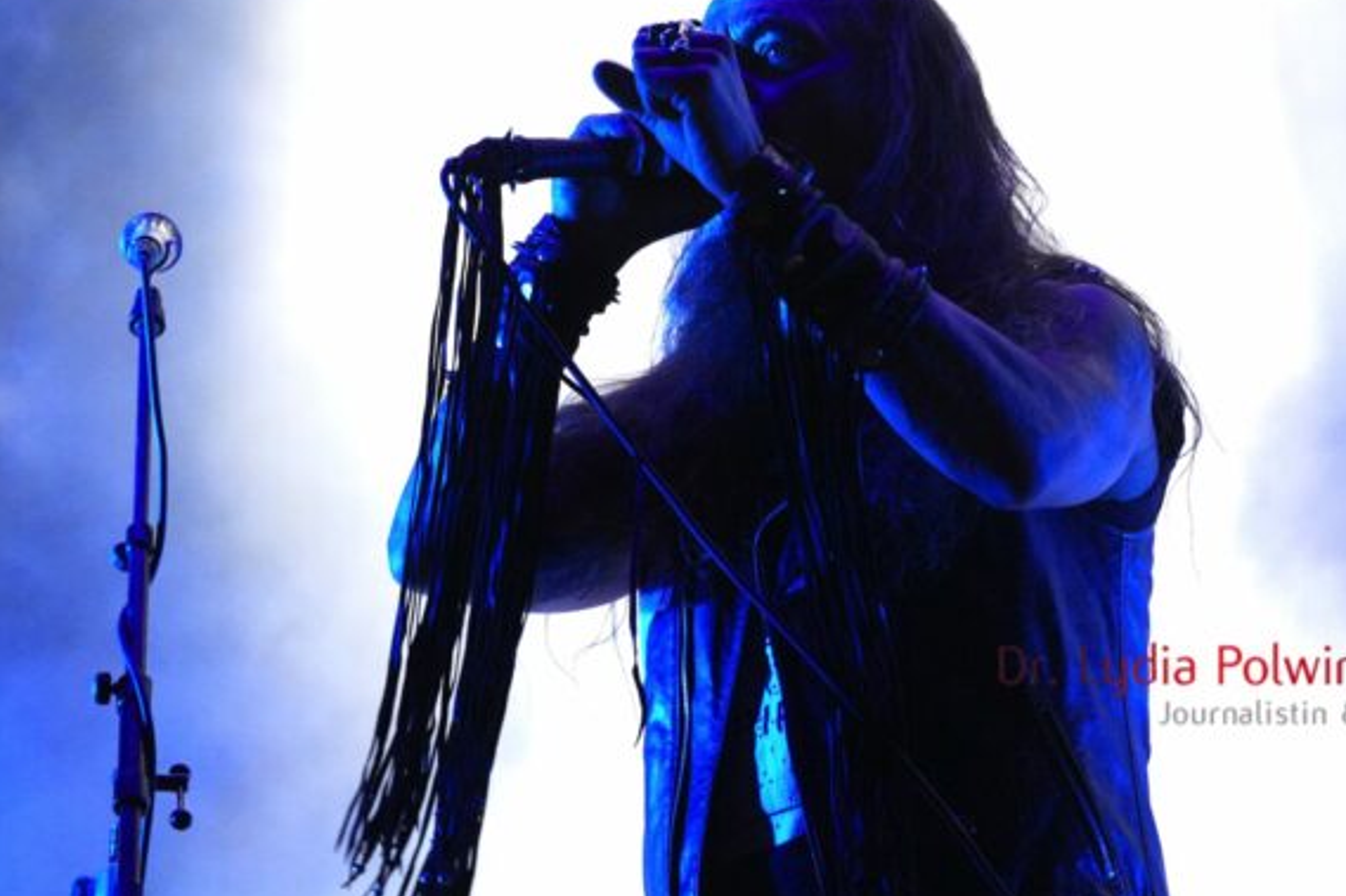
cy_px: 343
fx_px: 5756
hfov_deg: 13.3
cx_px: 750
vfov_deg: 8.9
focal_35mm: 154
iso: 3200
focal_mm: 76
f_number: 5
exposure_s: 1/160
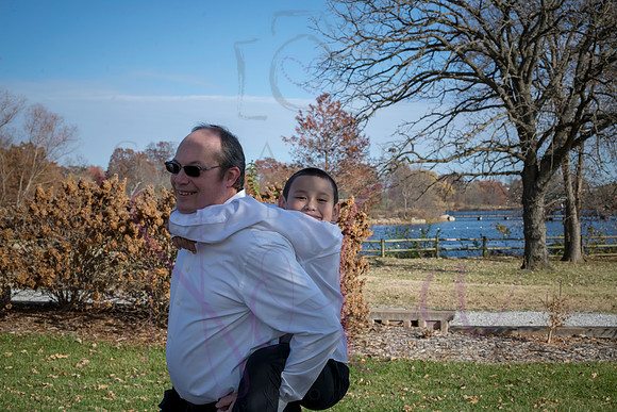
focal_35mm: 50
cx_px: 308
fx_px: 857
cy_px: 206
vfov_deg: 27.0
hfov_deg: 39.6
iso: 400
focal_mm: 50
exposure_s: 1/400
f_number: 11
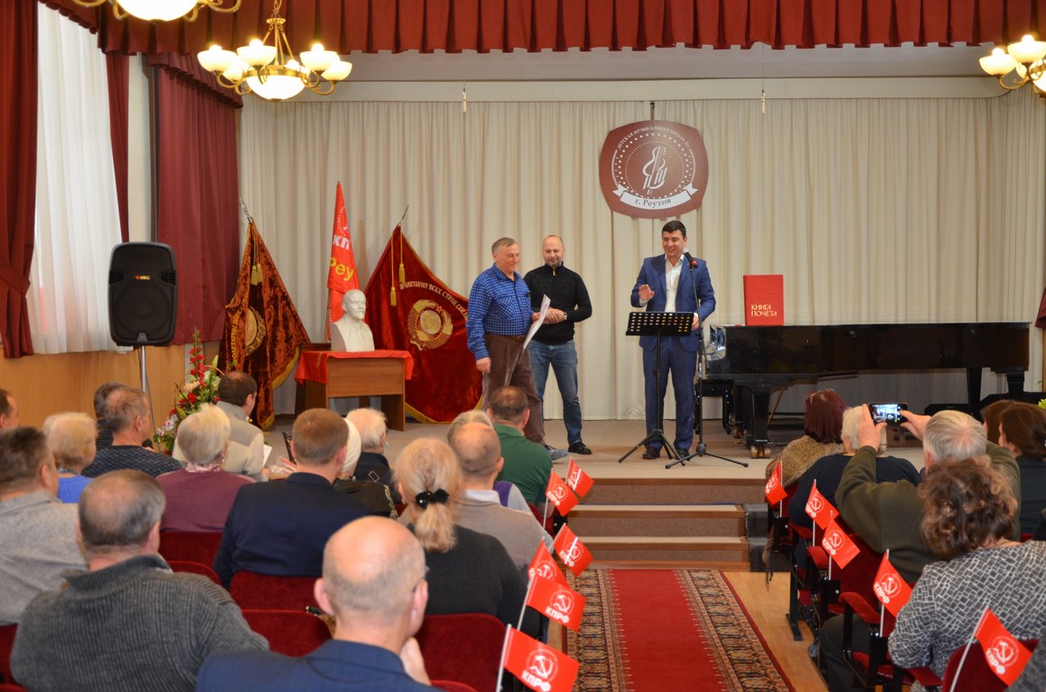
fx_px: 1392
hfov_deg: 41.2
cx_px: 523
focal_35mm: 48
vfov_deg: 27.9
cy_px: 346
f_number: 4.2
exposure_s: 1/60
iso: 800
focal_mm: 32
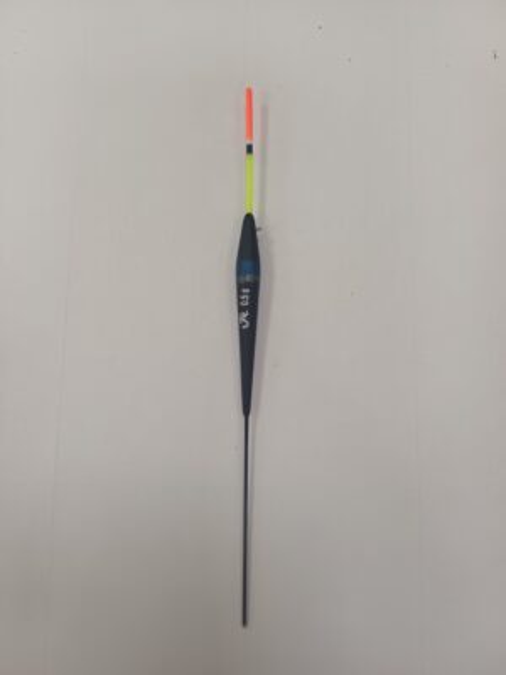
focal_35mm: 25
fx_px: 487
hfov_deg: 54.9
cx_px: 253
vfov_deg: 69.4
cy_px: 338
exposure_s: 1/50
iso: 200
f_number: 1.8
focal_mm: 4.65
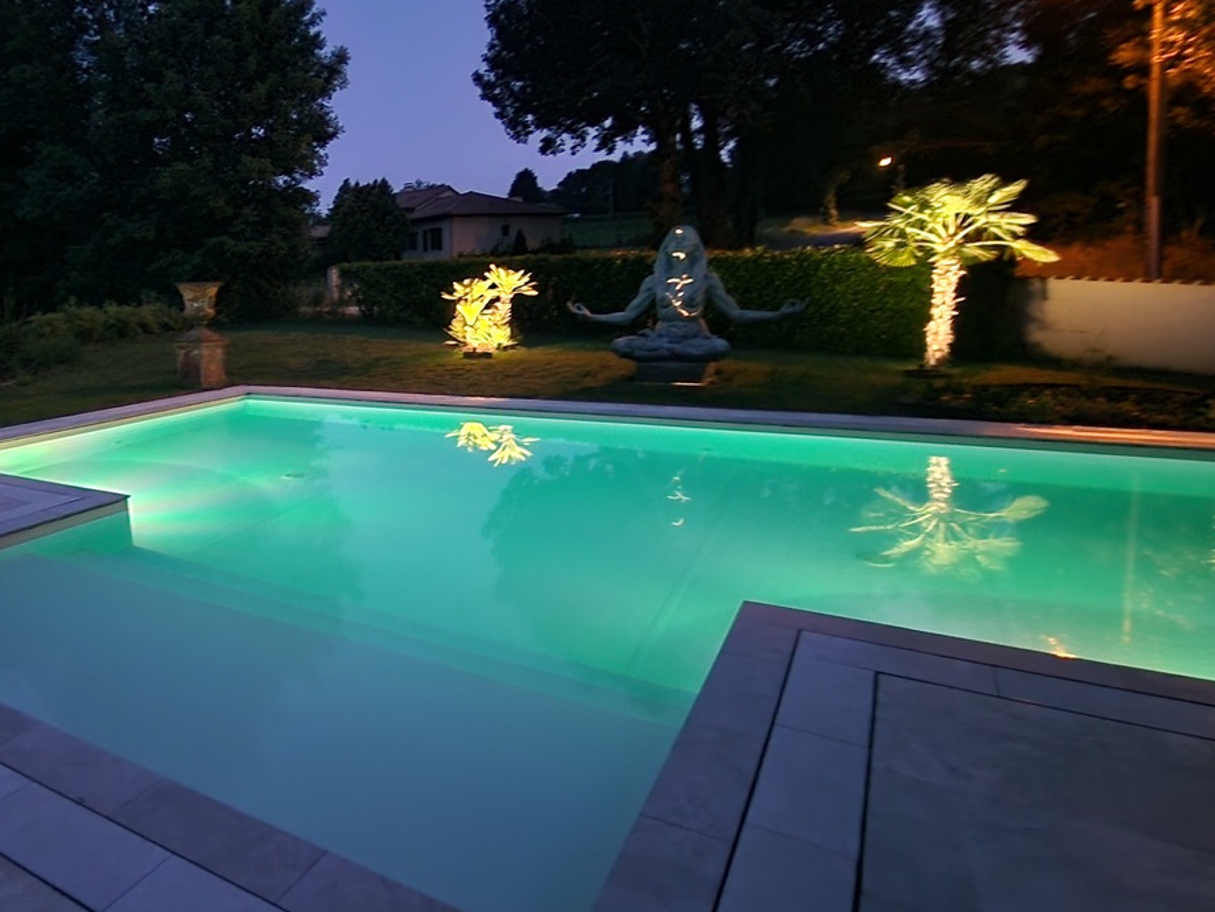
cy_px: 363
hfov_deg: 72.8
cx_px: 286
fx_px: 737
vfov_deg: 62.9
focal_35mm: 21
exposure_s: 1/25
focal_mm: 2.2
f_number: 2.2
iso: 2500
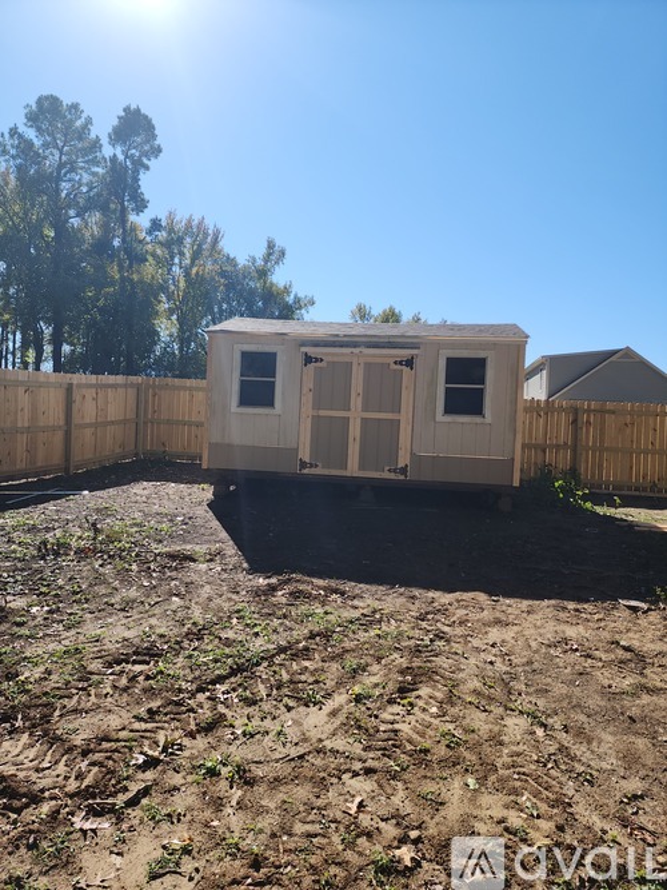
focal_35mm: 23
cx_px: 334
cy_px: 445
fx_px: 591
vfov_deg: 73.9
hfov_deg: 58.9
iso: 12
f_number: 1.8
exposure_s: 1/1000
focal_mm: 6.4
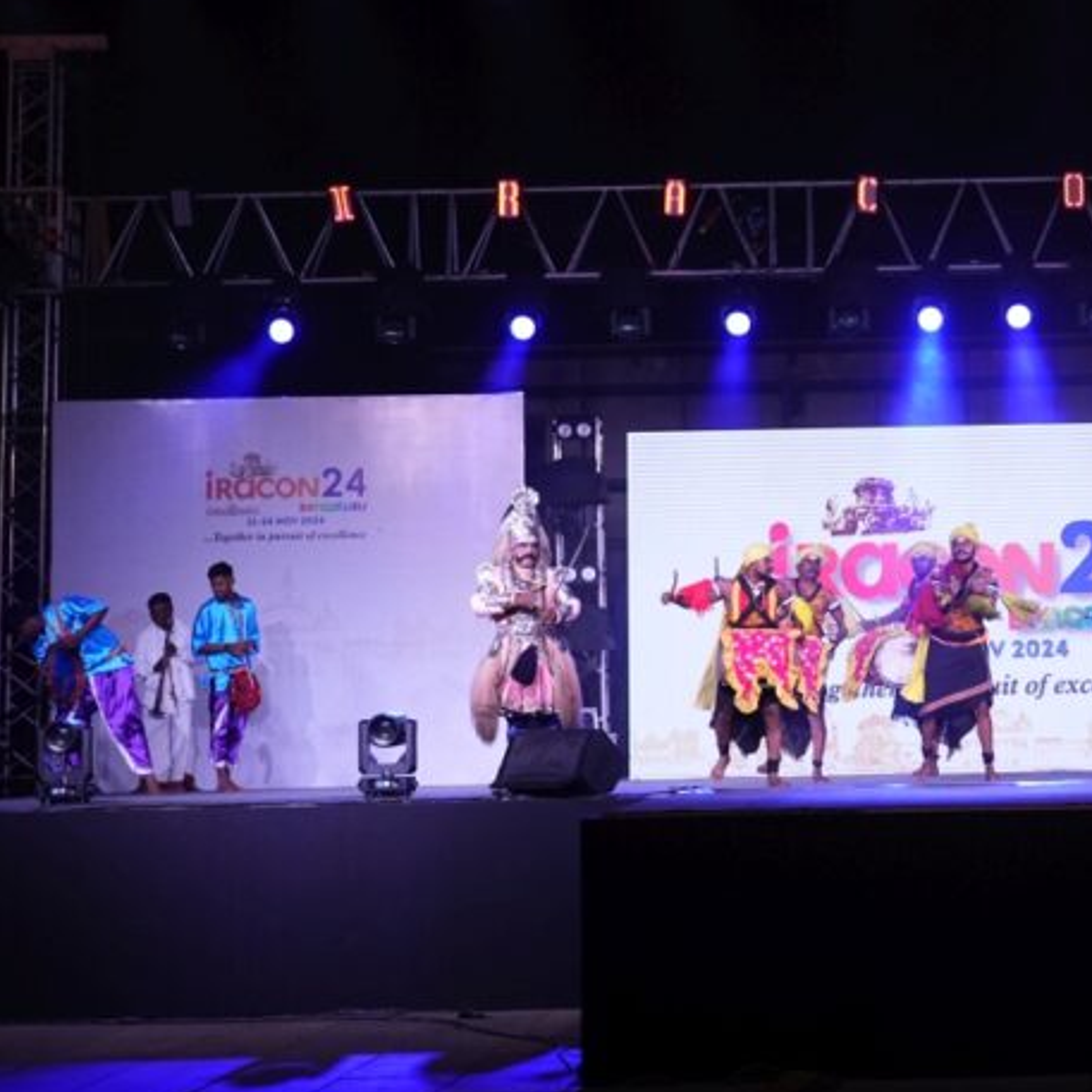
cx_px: 1027
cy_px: 319
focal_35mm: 99
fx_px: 3533
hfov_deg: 17.3
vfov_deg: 17.5
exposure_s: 1/200
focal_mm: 52
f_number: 5
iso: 1600
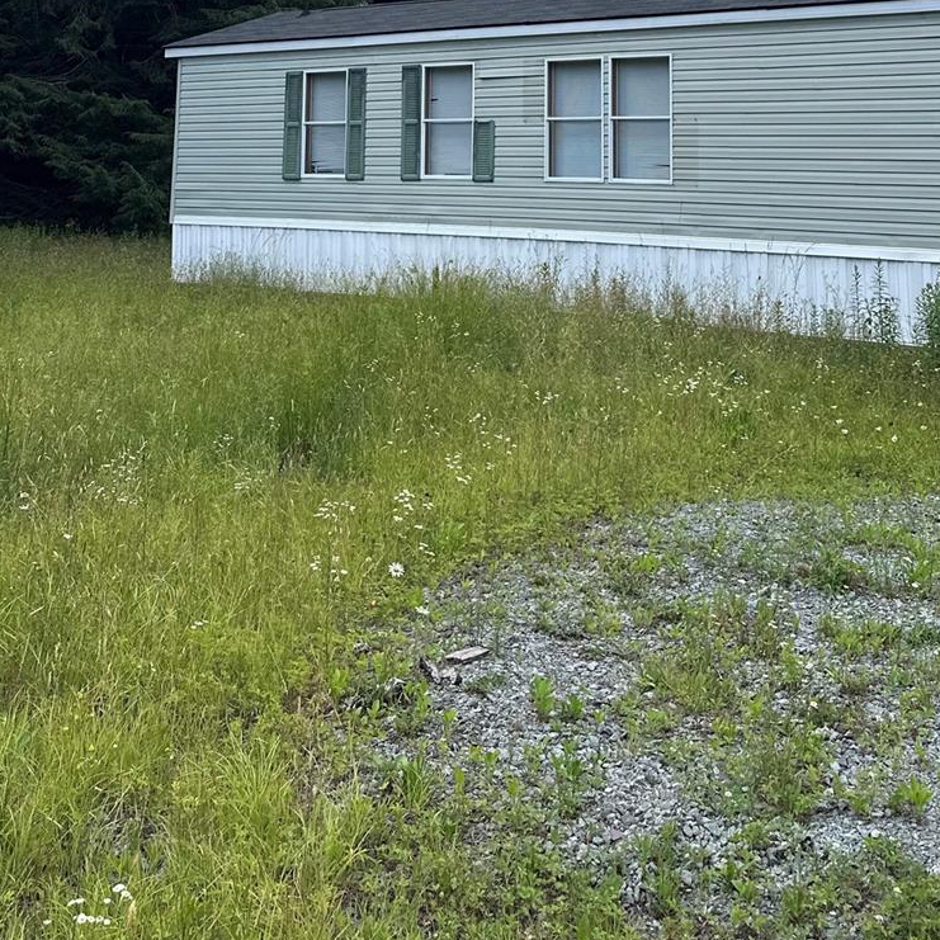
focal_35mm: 44
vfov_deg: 35.0
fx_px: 1352
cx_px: 525
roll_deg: -0.4
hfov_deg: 38.3
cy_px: 13
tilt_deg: +7.6
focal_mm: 6.86
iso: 80
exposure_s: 1/4184
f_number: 1.78
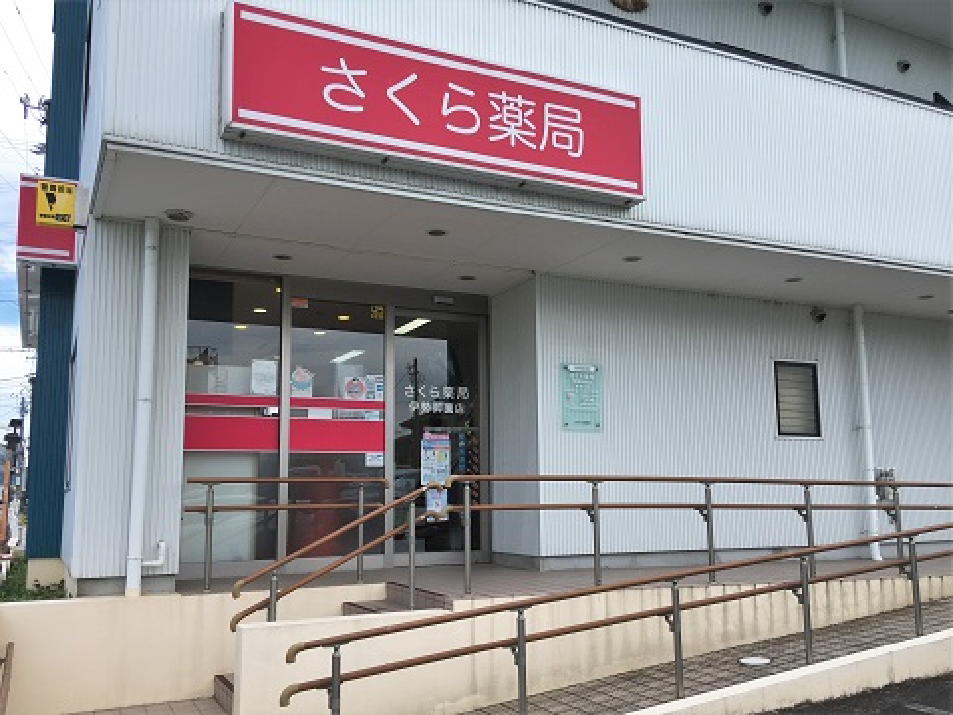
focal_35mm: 29
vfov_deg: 48.2
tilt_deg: +7.6
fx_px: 798
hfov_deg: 61.7
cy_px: 358
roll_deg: +0.6
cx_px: 476
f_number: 2.2
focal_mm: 4.15
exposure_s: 1/657
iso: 25
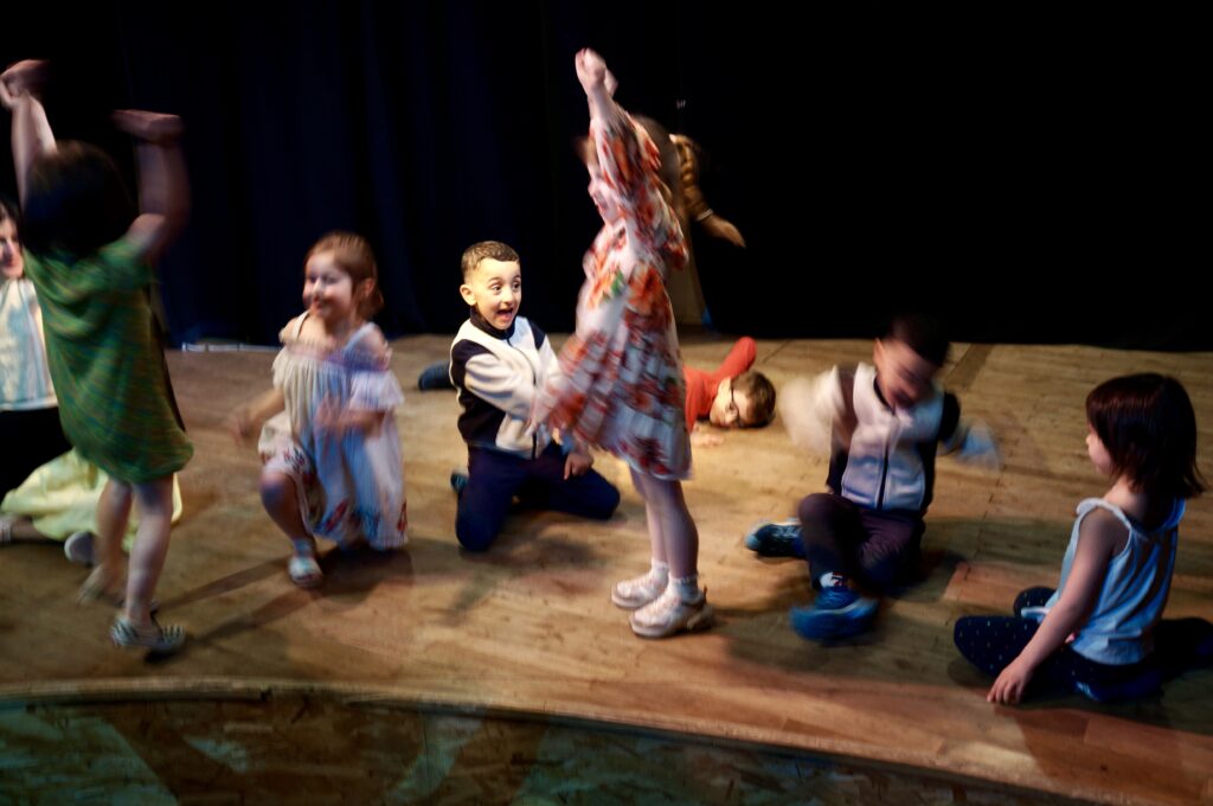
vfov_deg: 39.9
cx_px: 606
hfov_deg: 57.3
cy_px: 403
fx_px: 1110
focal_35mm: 33
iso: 250
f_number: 4
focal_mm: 22
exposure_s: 1/20
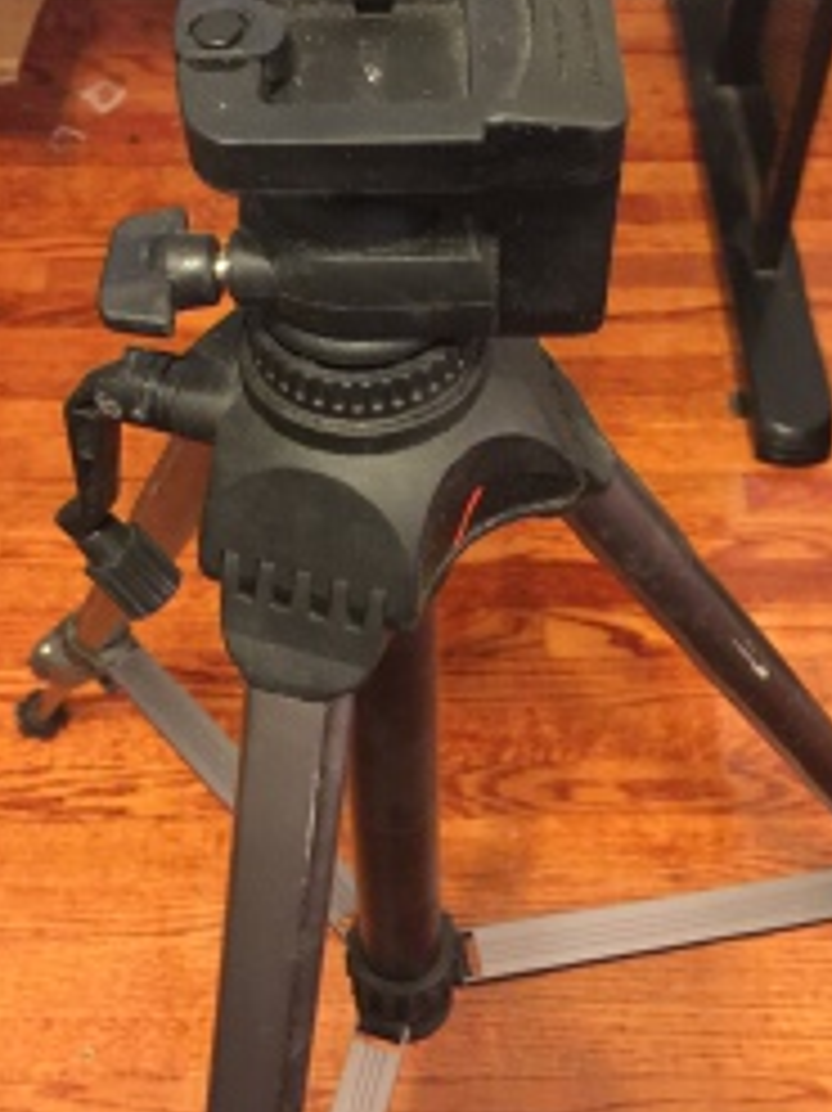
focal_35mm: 47
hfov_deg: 30.9
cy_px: 405
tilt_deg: -49.4
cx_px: 409
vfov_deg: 40.1
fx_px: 1508
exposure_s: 1/4
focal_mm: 4.15
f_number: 2.2
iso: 125
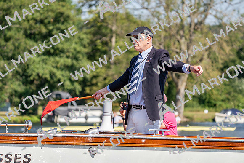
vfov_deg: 6.9
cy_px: 82
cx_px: 122
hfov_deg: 10.3
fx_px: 1356
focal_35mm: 200
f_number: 5.6
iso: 250
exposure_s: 1/2000
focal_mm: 200
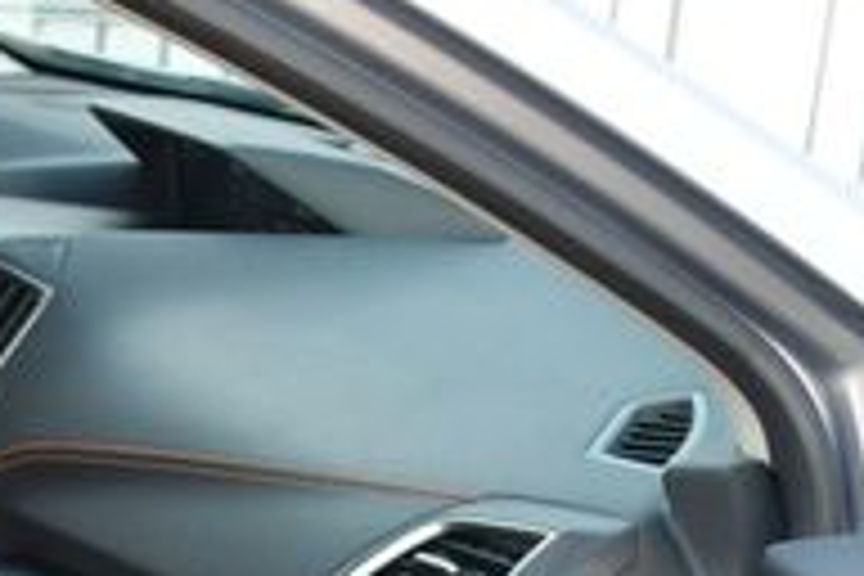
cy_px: 909
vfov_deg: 10.9
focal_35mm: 120
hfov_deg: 15.7
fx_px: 2880
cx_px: -423
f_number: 4
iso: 400
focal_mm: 18
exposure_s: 1/250
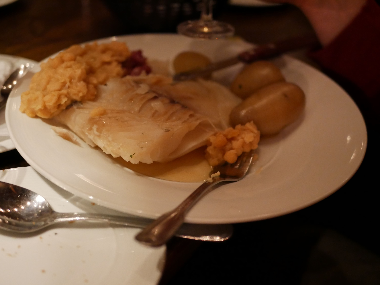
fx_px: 549
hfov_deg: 38.2
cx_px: 190
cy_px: 142
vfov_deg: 29.1
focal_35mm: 50
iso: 3200
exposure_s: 1/60
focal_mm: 25
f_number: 1.7
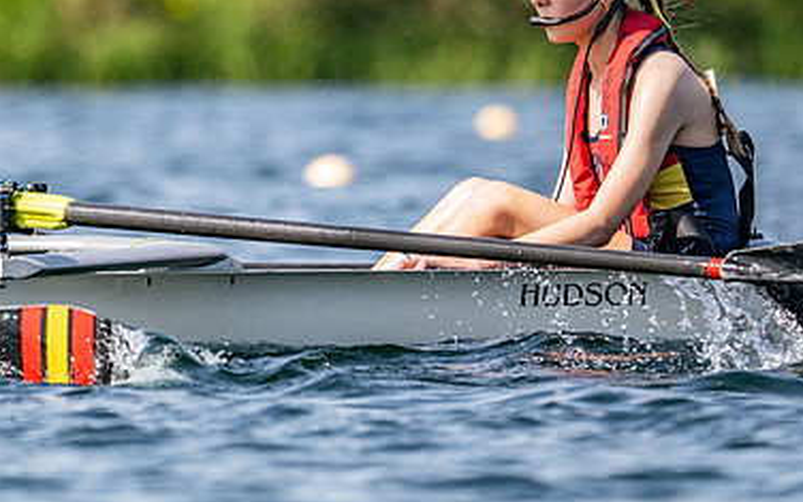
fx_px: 20615
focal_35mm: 942
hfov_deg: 2.2
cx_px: 510
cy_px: 98
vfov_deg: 1.4
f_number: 4.5
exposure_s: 1/2500
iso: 220
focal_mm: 400
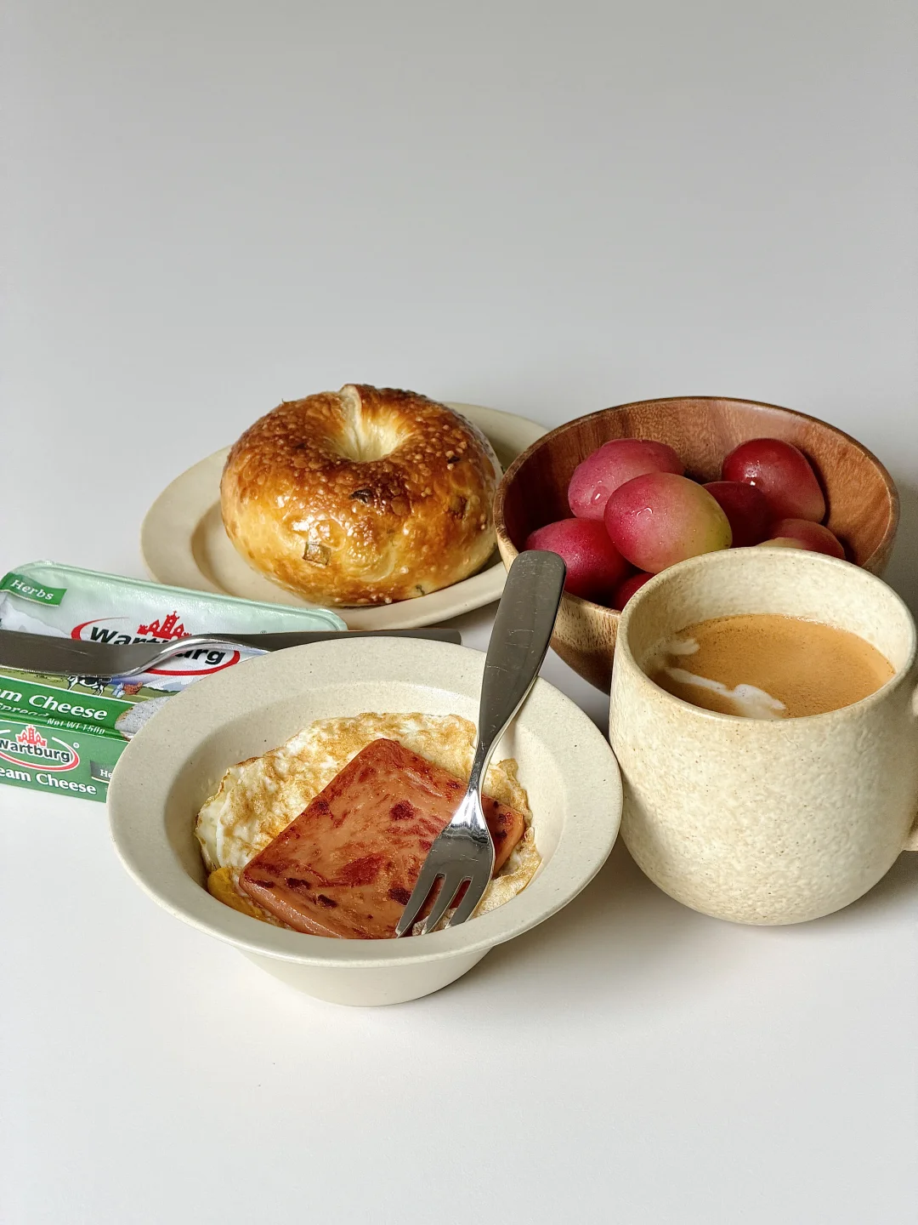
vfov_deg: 19.6
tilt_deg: -36.3
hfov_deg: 14.8
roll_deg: +1.7
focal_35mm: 100
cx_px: 459
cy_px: 612
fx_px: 3536
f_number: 2.8
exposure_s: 1/121
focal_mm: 16.89
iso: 160
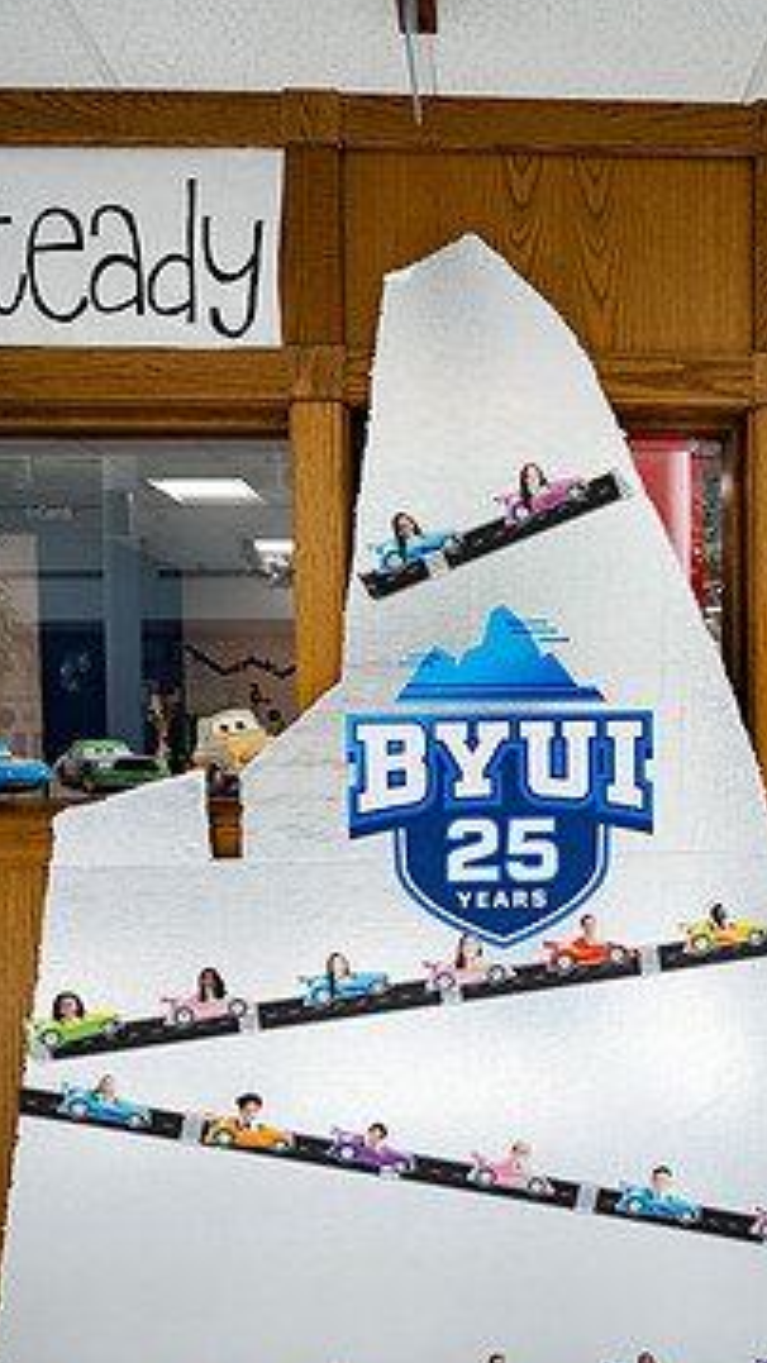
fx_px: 759
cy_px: 733
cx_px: 528
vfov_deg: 83.7
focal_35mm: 21
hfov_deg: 52.3
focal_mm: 16
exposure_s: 1/800
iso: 320
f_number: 2.8
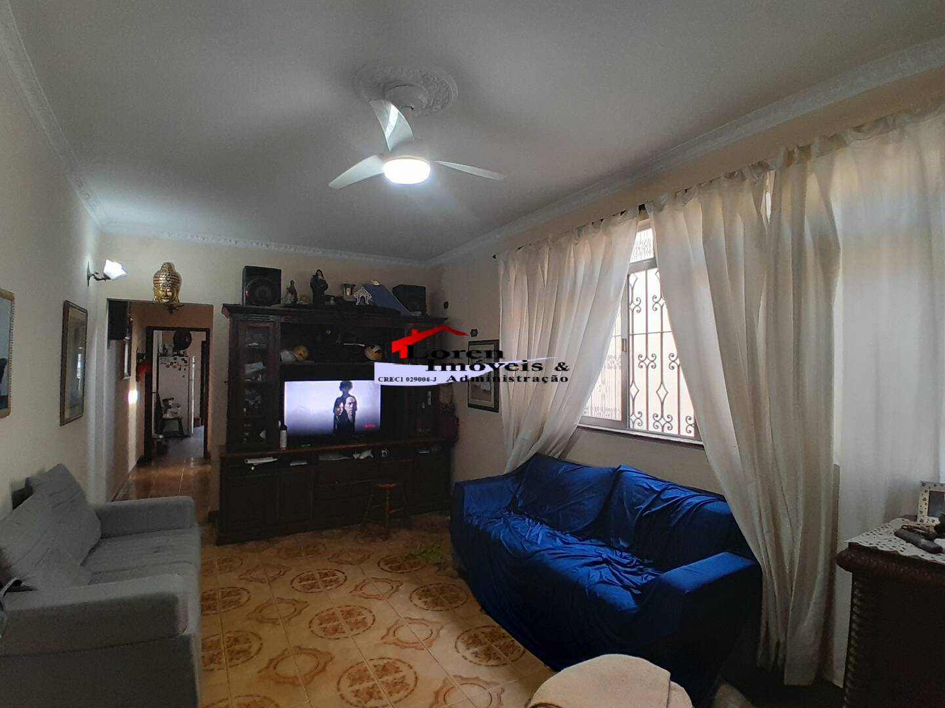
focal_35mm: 17
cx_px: 472
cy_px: 354
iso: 100
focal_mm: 1.46
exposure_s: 1/40
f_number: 2.2
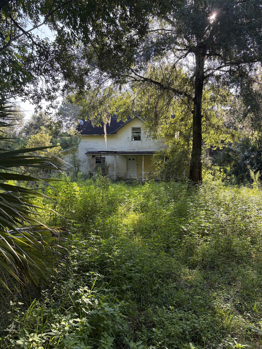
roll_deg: +0.3
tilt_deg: -1.4
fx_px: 273
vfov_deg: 65.3
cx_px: 134
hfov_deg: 51.3
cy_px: 173
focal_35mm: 27
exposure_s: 1/275
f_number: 1.6
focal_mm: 5.96
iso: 50
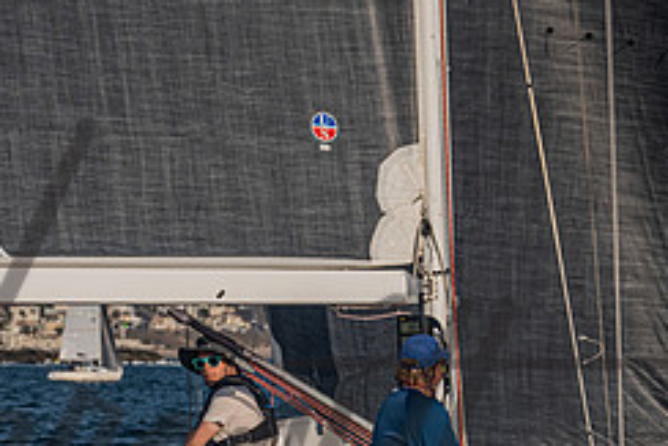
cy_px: 428
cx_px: 123
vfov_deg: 6.7
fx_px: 3787
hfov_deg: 10.0
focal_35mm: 204
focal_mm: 84
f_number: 6.3
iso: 400
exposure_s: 1/2000
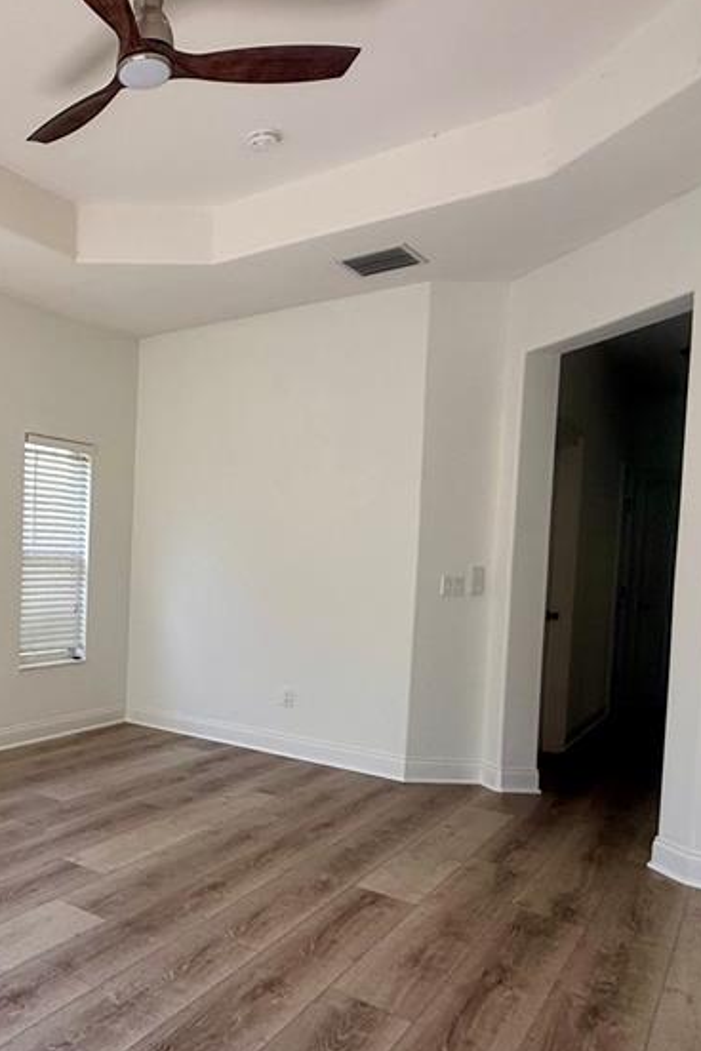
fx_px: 789
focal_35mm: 27
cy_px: 586
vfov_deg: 67.2
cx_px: -6
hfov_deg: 41.5
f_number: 2.2
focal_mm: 2.22
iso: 50
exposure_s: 1/158
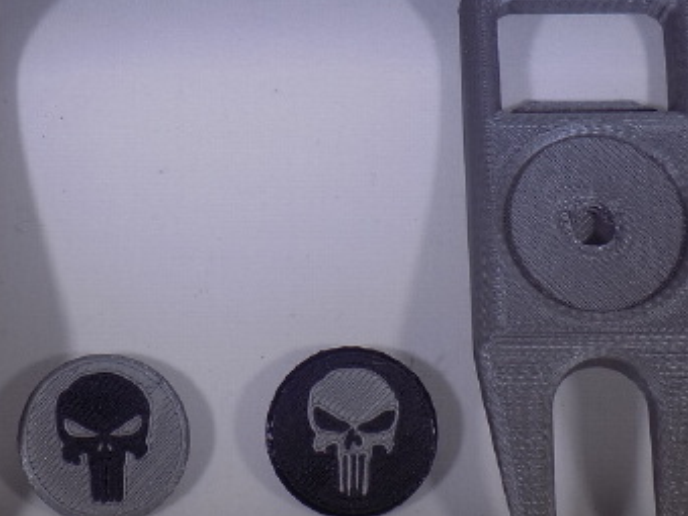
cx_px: 230
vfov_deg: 14.5
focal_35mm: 102
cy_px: 267
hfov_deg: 19.2
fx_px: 2027
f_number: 4.1
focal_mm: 11.5
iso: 80
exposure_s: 1/400
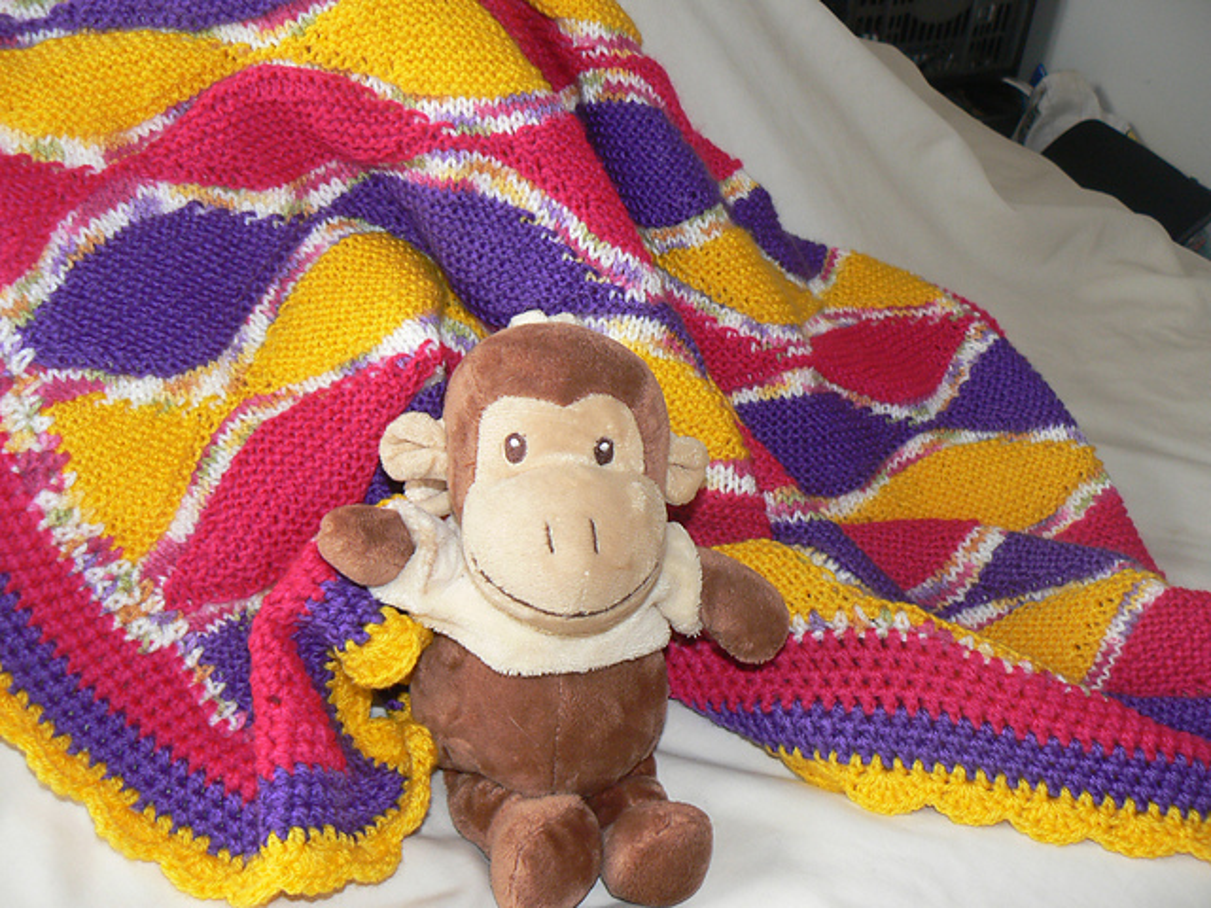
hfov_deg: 51.4
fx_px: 1259
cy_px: 454
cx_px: 606
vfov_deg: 39.7
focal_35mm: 36
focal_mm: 6
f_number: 2.8
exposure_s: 1/30
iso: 100
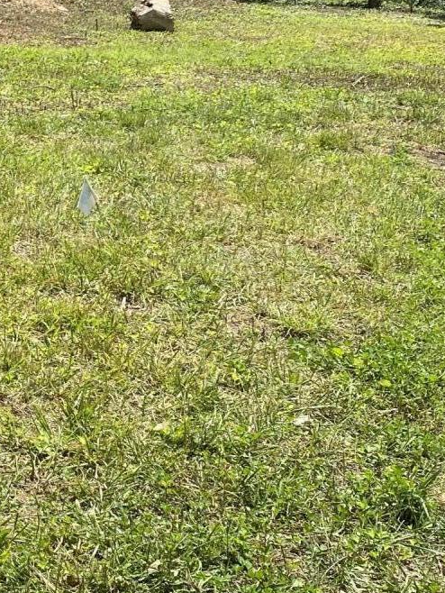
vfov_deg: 24.6
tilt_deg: -6.8
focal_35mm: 79
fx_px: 1353
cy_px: 185
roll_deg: +0.7
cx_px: -95
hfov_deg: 17.7
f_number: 1.8
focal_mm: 4.25
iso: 32
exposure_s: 1/2066
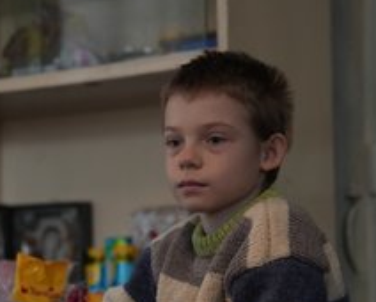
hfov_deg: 15.5
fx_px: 1381
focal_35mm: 124
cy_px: 221
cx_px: 131
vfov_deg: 12.4
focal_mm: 70
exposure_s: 1/50
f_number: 2.8
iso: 4000
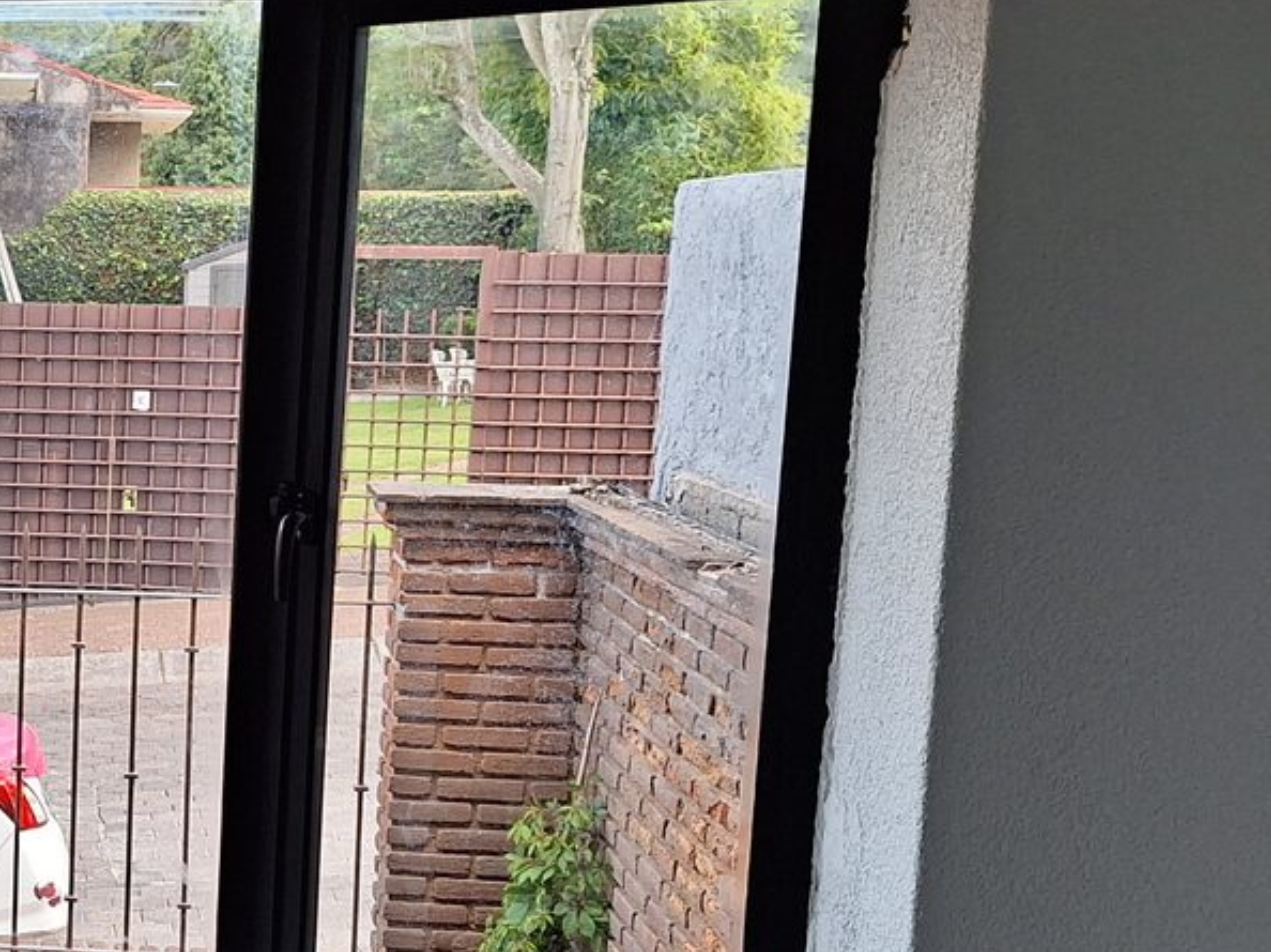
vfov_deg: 23.6
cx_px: -252
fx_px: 2276
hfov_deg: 27.5
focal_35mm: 62
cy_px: 584
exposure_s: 1/293
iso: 40
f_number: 1.8
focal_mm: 5.54
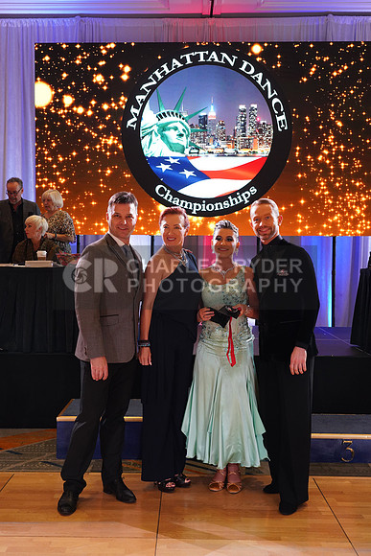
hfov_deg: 33.4
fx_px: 618
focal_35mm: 40
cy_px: 278
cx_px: 186
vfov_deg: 48.4
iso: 2000
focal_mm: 40
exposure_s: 1/160
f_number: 5
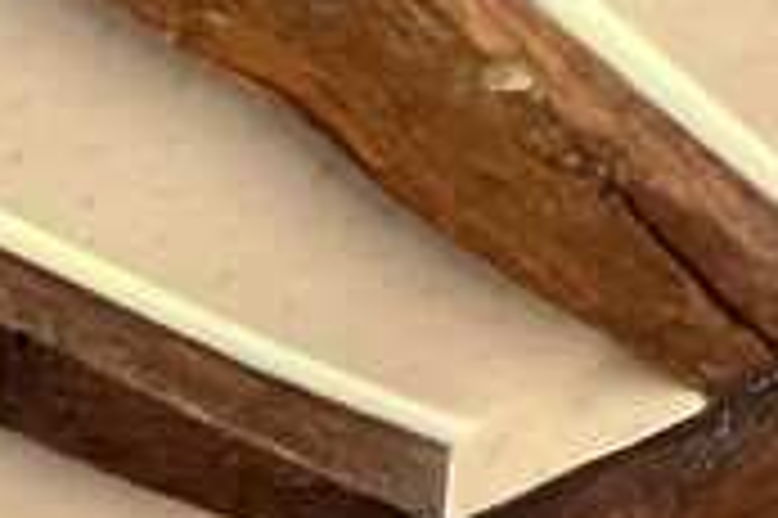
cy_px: 1775
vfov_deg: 9.4
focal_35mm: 94
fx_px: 2029
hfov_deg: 16.8
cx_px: -733
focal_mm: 1.57
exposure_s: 1/99
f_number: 1.8
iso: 250
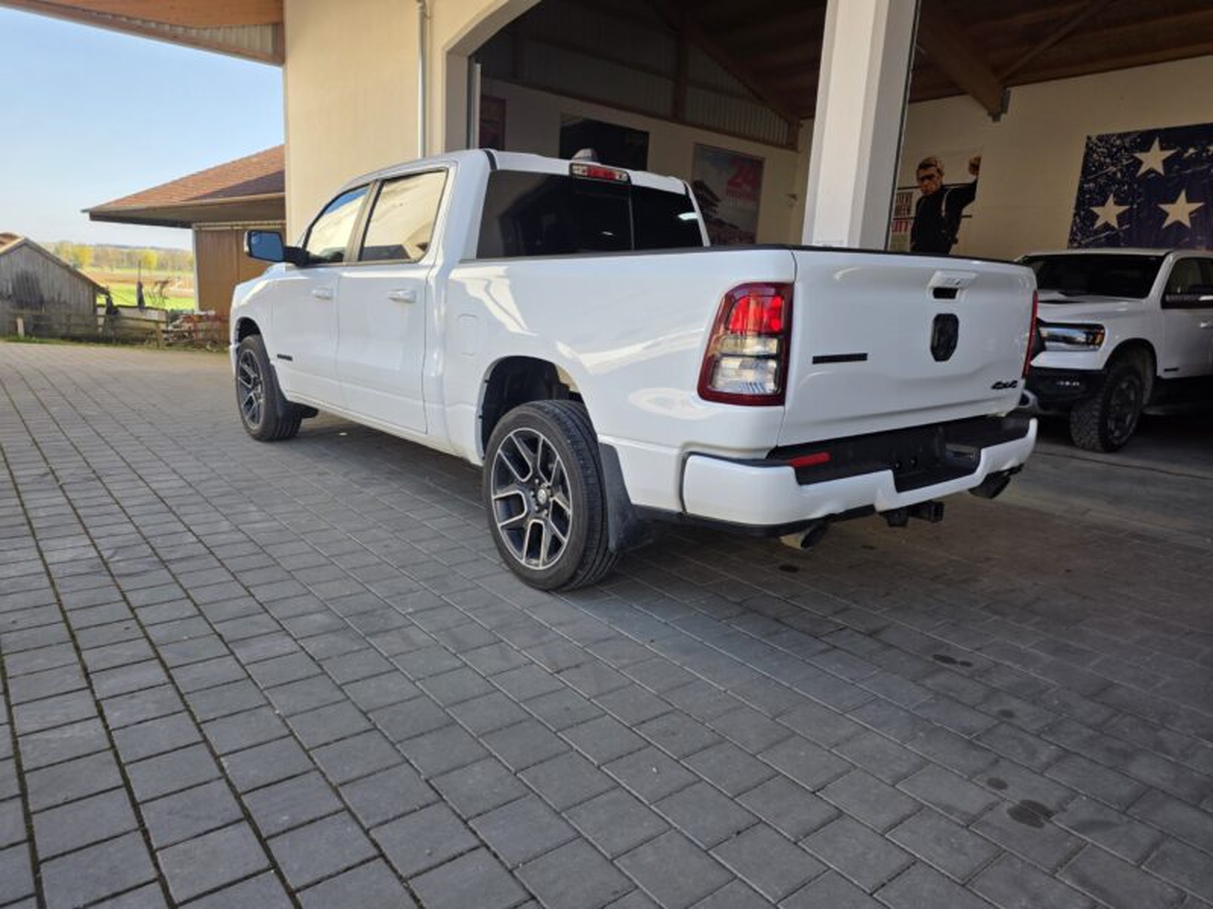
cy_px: 454
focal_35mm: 23
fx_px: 806
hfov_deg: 73.9
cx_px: 606
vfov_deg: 58.9
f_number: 1.7
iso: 80
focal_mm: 6.25
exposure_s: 1/1559
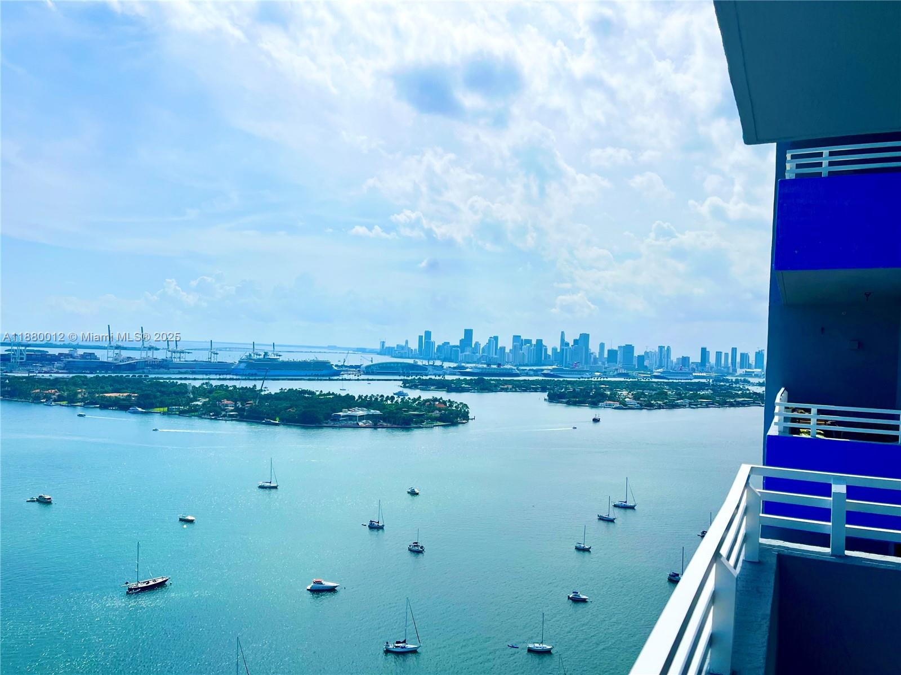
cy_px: 338
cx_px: 450
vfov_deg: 53.1
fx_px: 677
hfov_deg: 67.3
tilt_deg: +0.0
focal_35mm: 26
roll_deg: -2.9
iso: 50
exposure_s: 1/15152
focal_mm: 5.1
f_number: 1.6
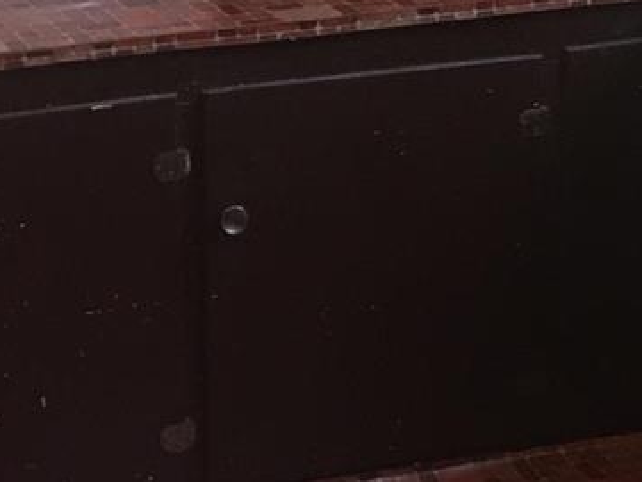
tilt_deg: -9.8
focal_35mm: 129
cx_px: 75
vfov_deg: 11.3
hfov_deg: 15.1
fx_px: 2392
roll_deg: +1.6
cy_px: -71
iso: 125
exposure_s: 1/15
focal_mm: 4.15
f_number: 2.2
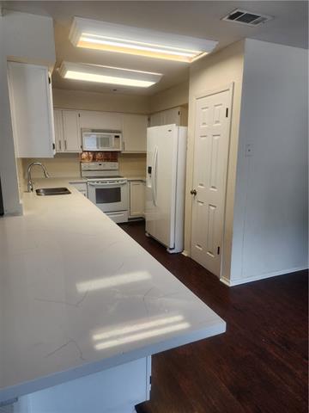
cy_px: 206
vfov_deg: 73.9
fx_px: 274
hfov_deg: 58.9
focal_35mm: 23
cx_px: 154
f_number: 1.8
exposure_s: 1/120
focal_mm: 6.4
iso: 64
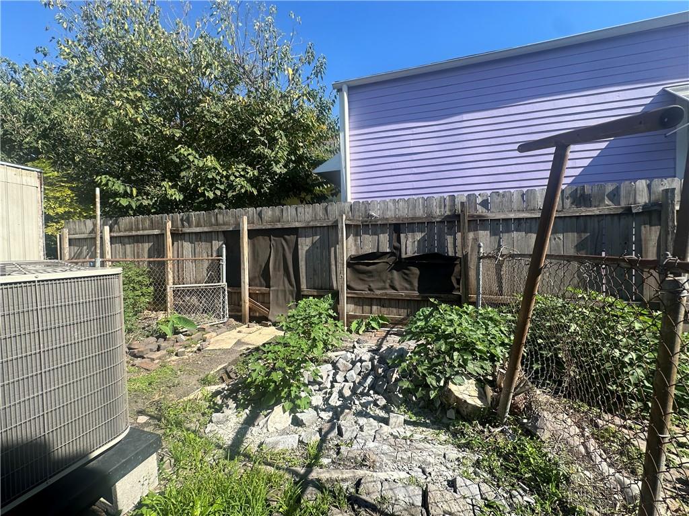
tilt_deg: -1.7
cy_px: 258
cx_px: 344
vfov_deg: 85.7
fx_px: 279
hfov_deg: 102.1
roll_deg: +1.2
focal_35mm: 14
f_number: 2.2
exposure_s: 1/955
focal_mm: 2.22
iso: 40
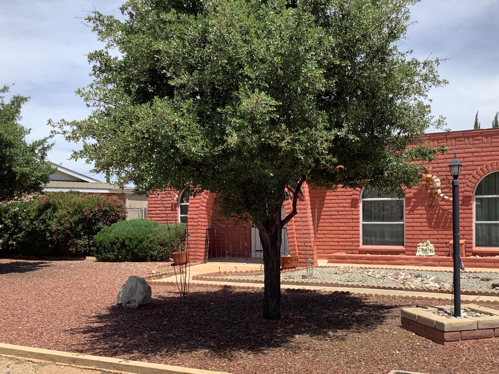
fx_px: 591
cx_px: 297
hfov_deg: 45.5
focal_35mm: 41
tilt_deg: -4.6
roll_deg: +1.3
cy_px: 239
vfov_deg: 34.9
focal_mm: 3.3
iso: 25
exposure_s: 1/1335
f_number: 2.4
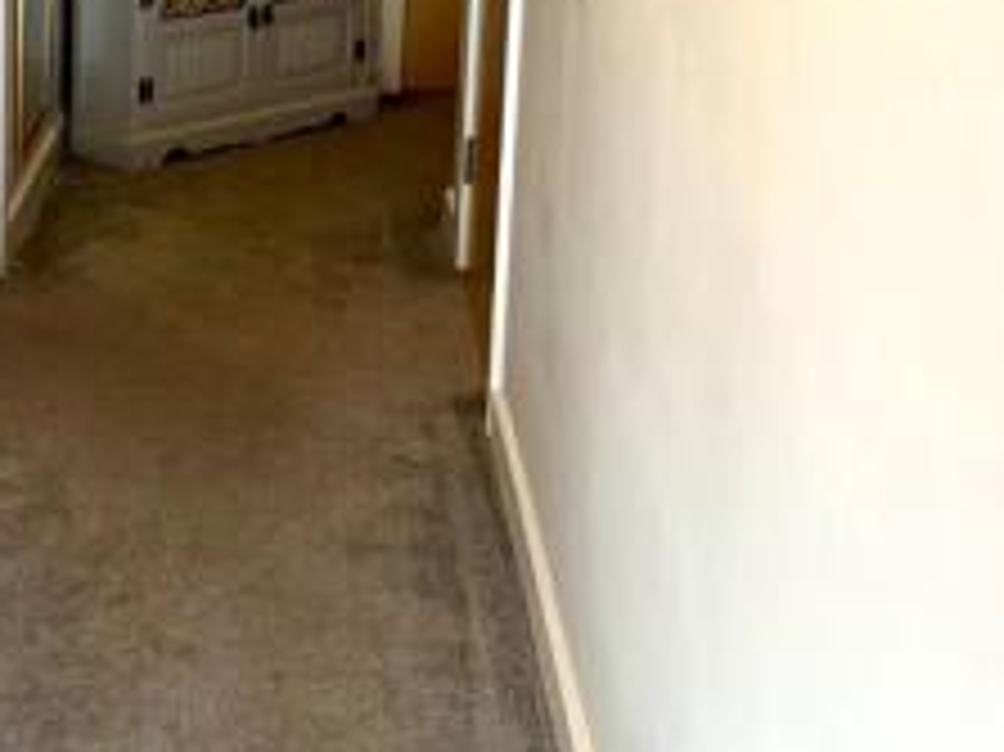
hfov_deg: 28.2
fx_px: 1971
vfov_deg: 20.9
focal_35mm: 68
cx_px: 254
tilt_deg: -10.6
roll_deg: -1.8
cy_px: 16
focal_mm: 5.96
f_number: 1.6
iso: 125
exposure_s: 1/50
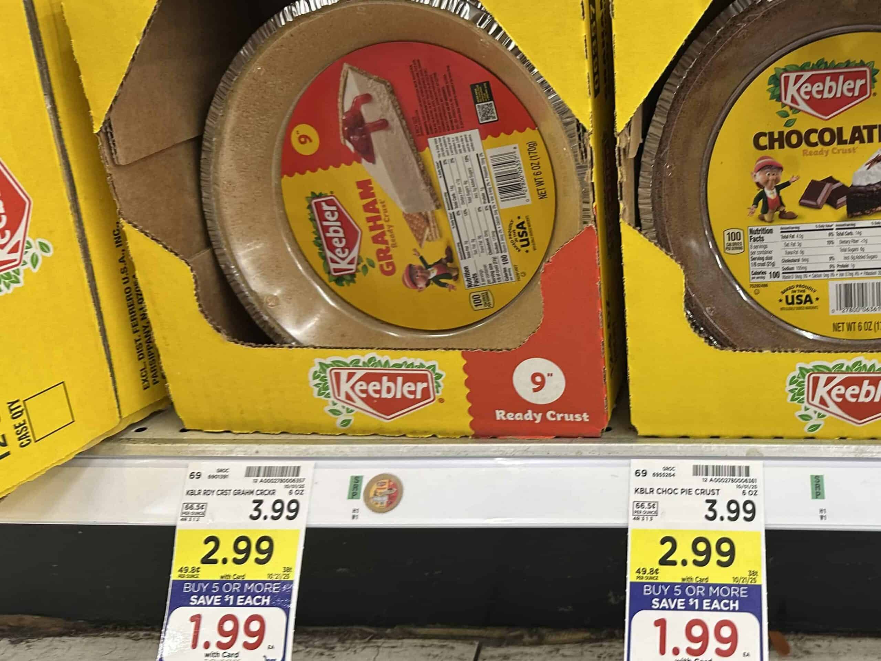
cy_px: 330
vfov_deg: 56.8
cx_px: 440
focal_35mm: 24
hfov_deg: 71.6
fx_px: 611
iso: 125
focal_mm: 6.9
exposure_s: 1/63
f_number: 1.8
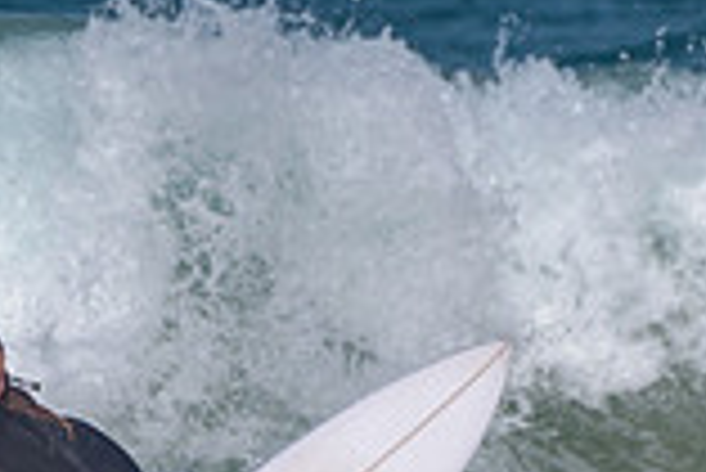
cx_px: 296
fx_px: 44420
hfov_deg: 0.9
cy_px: 510
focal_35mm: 2263
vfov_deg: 0.6
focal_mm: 500
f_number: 5.6
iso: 72
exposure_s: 1/2000
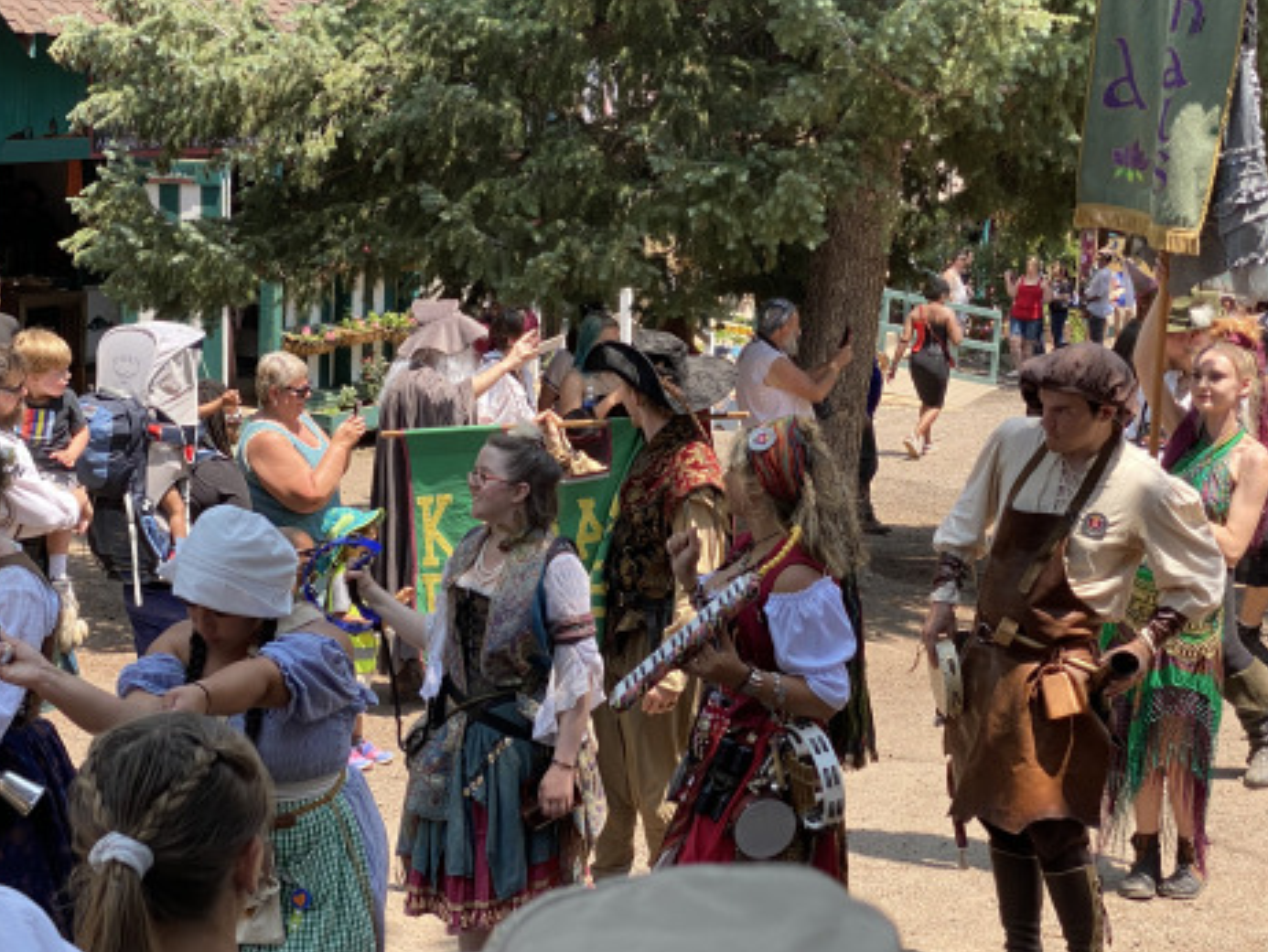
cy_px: 516
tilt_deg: -12.0
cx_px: 489
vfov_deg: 20.5
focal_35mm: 72
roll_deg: -1.6
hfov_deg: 26.9
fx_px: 2639
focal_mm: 6
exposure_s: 1/331
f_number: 2
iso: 20
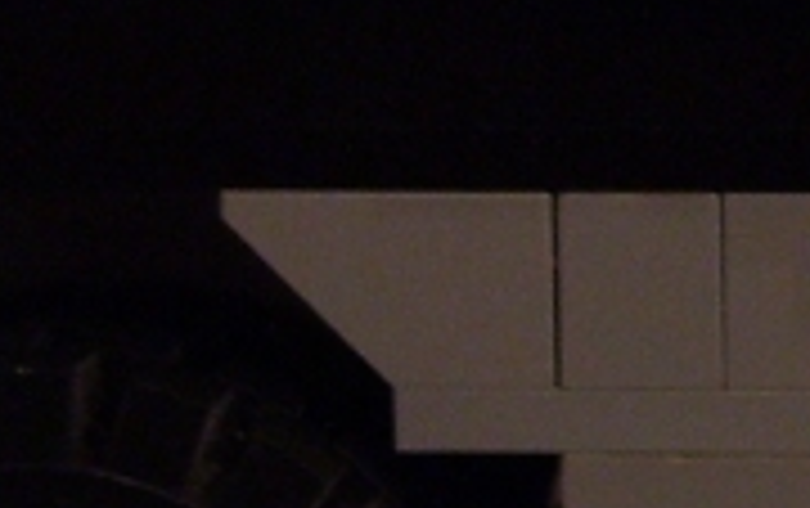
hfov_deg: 10.9
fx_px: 4089
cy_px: 184
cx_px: 1188
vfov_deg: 7.1
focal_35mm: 185
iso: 160
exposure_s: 1/8
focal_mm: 6
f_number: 2.7
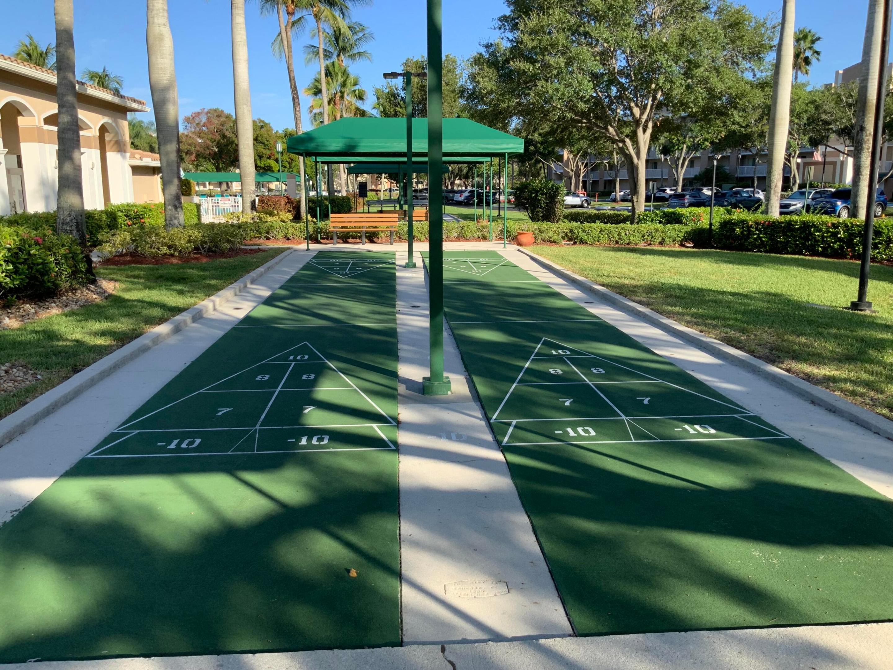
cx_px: 446
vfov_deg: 48.2
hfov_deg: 61.7
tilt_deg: -12.7
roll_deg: +1.6
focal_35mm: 29
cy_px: 335
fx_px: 748
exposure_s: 1/700
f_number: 1.8
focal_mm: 3
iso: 16
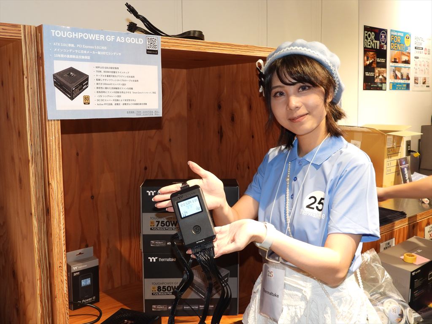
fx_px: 437
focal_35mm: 35
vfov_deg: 40.7
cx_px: 216
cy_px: 162
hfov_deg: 52.6
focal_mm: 6.2
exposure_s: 1/30
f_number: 3.2
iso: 200
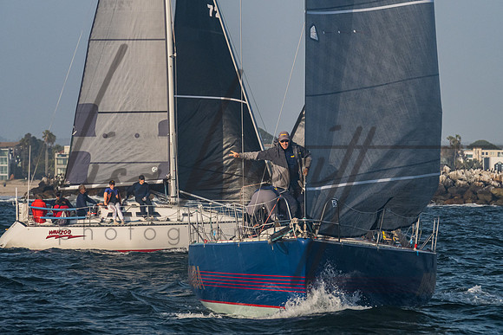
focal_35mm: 252
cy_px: 87
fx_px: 3518
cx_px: 294
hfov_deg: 8.2
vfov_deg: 5.5
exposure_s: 1/1250
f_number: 8
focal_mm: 170
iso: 400
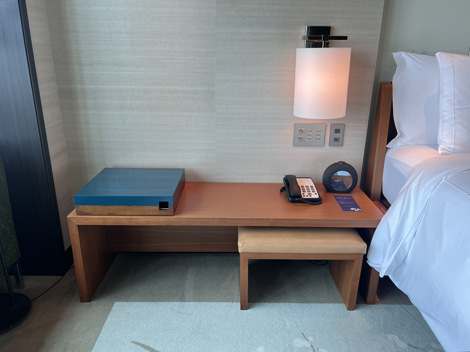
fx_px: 353
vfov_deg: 53.1
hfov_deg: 67.3
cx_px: 235
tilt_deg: -18.7
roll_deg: -1.4
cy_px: 176
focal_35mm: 26
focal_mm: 5.7
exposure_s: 1/115
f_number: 1.5
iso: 32
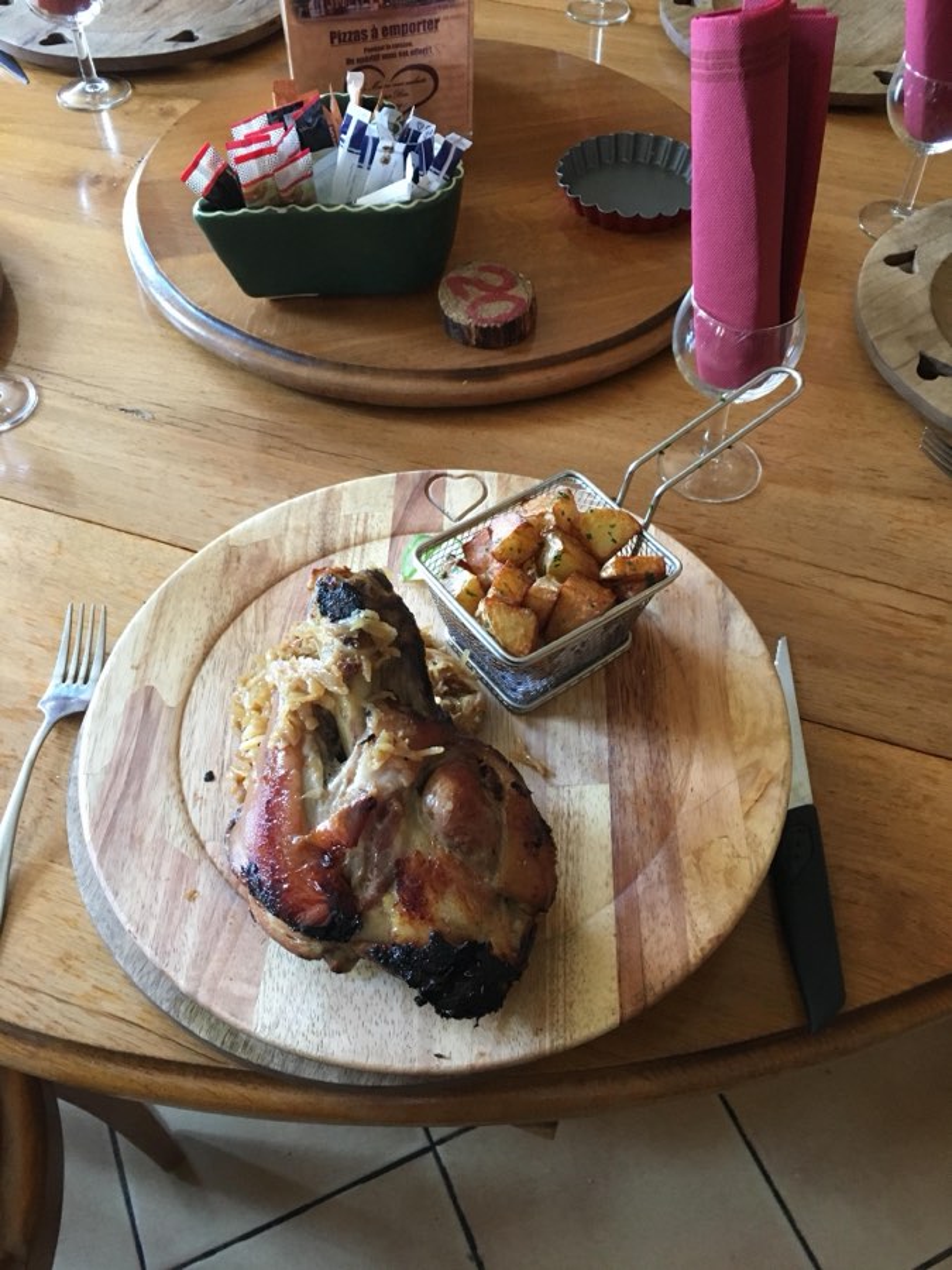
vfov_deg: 61.7
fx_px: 1063
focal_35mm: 29
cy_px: 635
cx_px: 476
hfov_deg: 48.2
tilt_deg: -51.0
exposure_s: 1/33
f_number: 2.2
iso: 200
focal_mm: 4.15
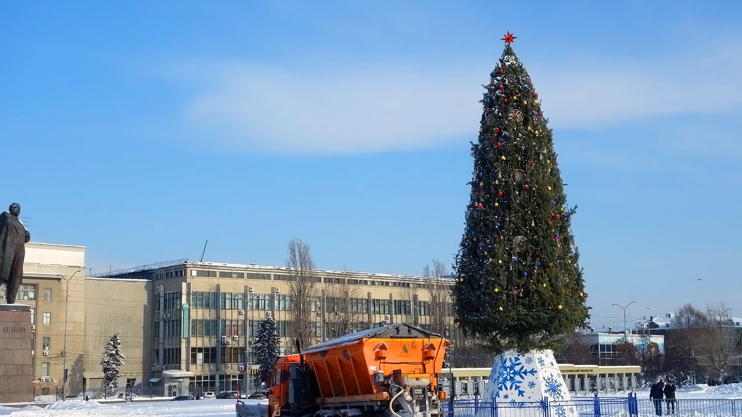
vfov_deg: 23.9
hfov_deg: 41.3
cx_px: 370
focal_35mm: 50
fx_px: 984
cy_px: 229
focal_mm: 17.6
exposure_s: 1/500
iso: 125
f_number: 6.3
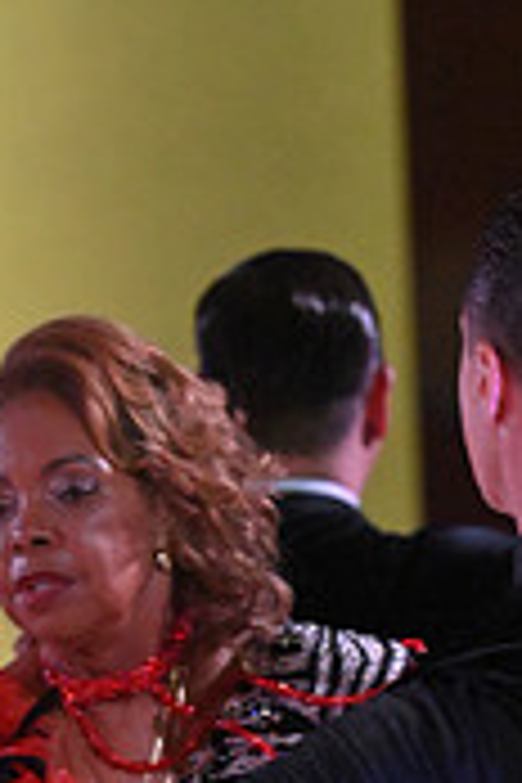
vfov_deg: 3.3
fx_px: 13397
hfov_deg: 2.2
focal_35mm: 616
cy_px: 1138
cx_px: 263
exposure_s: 1/400
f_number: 7.1
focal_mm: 185
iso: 4000
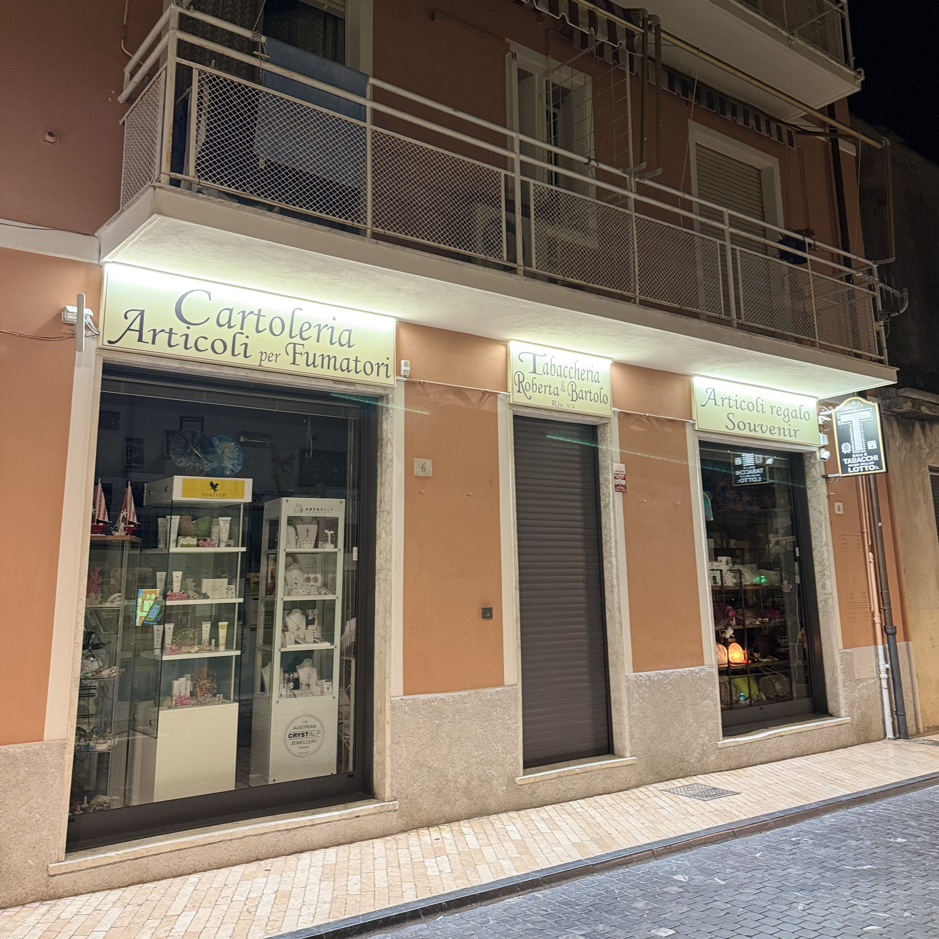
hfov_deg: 55.6
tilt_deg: +12.5
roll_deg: +0.1
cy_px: 375
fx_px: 890
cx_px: 479
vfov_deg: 55.2
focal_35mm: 29
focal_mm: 6.76
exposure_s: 1/50
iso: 250
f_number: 1.78
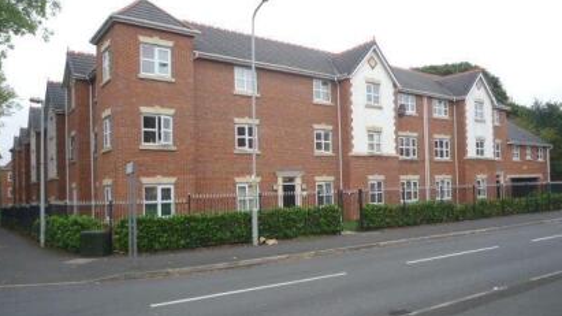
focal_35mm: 28
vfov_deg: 41.4
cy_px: 180
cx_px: 282
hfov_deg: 67.9
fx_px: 417
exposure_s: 1/200
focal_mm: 4.4
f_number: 2.8
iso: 100
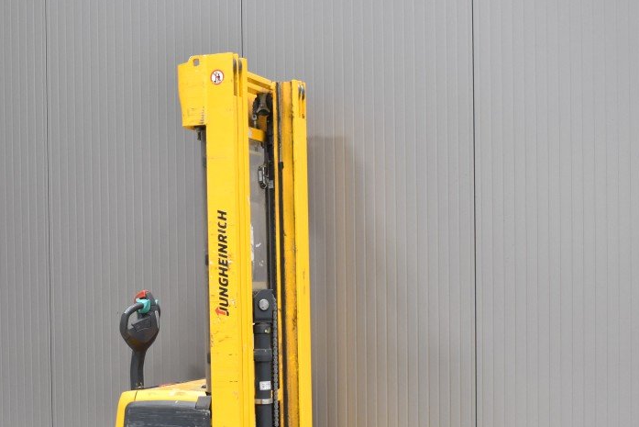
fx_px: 1101
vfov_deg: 21.7
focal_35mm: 62
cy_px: 332
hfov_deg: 32.3
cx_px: 276
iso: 1250
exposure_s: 1/30
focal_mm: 24
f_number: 5
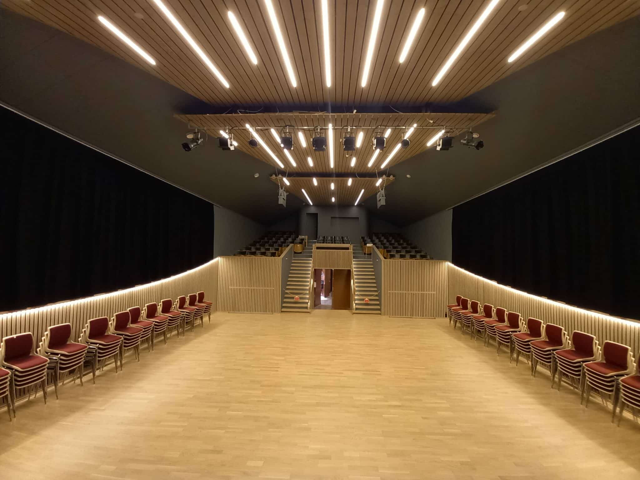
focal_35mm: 13
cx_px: 320
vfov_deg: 89.9
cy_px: 240
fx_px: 240
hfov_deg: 106.2
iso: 200
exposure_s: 1/33.3
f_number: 2.2
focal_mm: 1.42
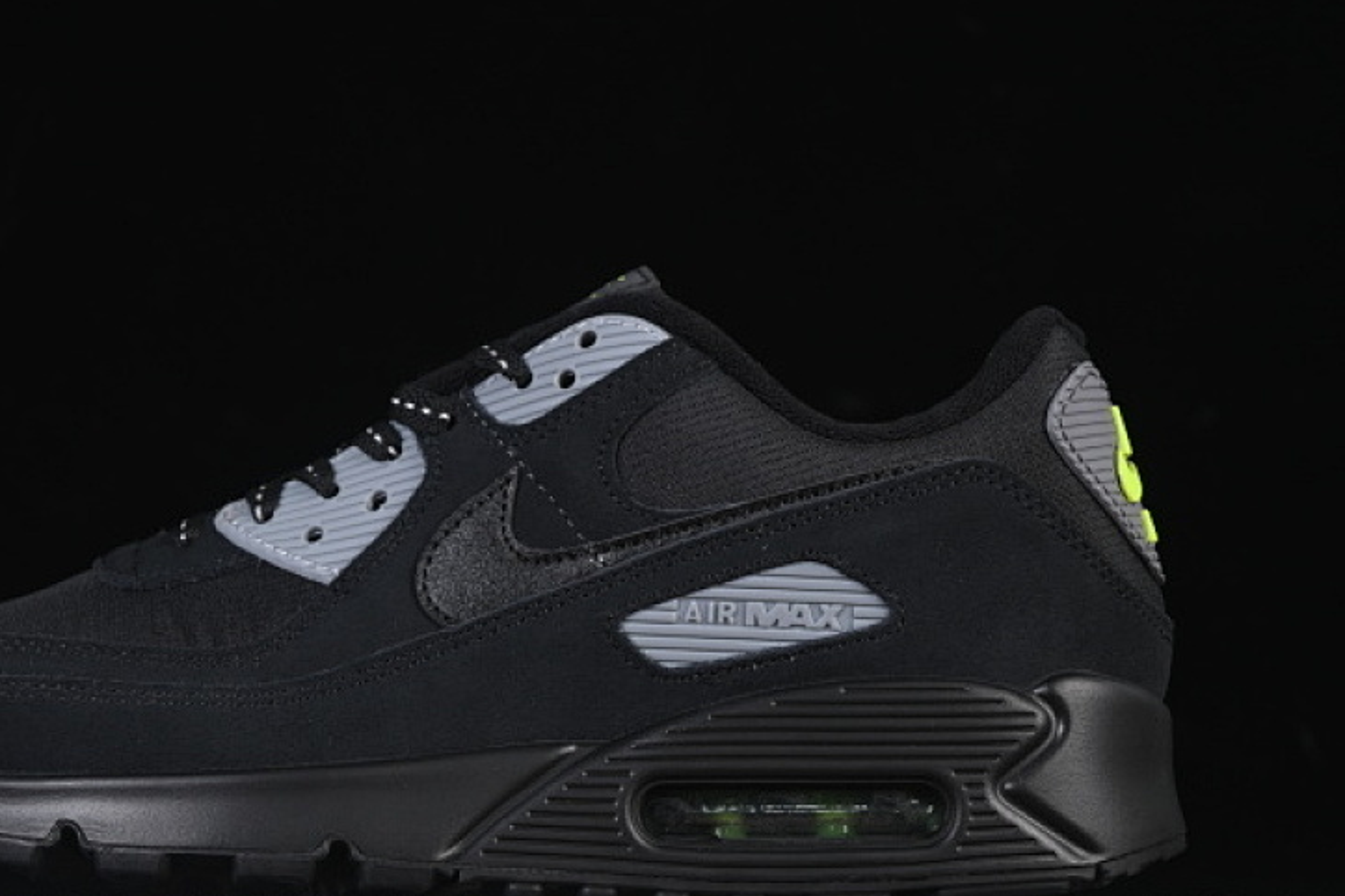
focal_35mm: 112
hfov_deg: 18.2
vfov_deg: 12.2
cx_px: 510
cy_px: 493
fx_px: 4184
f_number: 6.3
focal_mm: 50
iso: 160
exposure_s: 1/50
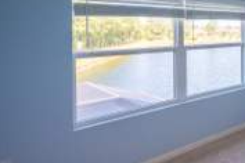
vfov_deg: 33.9
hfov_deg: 43.9
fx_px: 259
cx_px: 241
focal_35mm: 38
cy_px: 31
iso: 200
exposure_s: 1/400
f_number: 5
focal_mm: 14
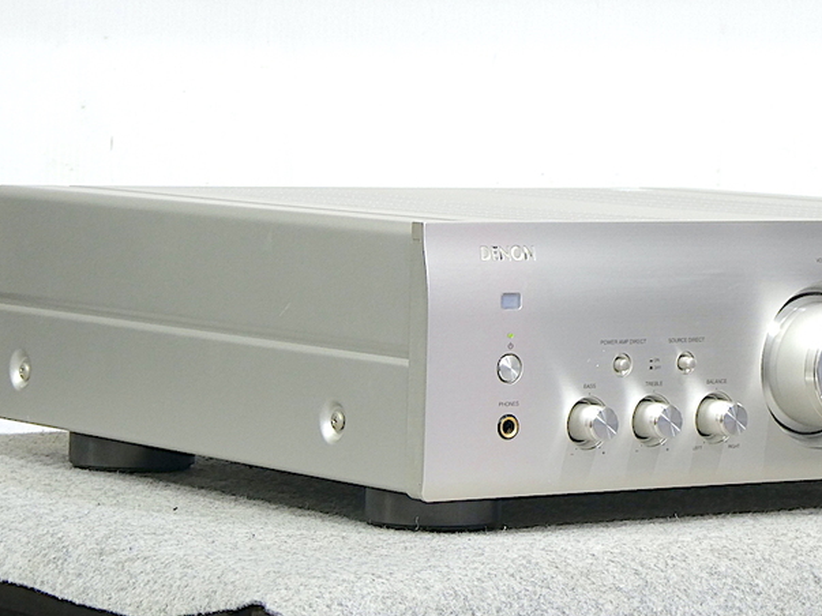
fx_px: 3704
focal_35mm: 156
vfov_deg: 9.5
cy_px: 297
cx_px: 589
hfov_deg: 12.6
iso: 200
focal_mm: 17.5
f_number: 5
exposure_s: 1/6
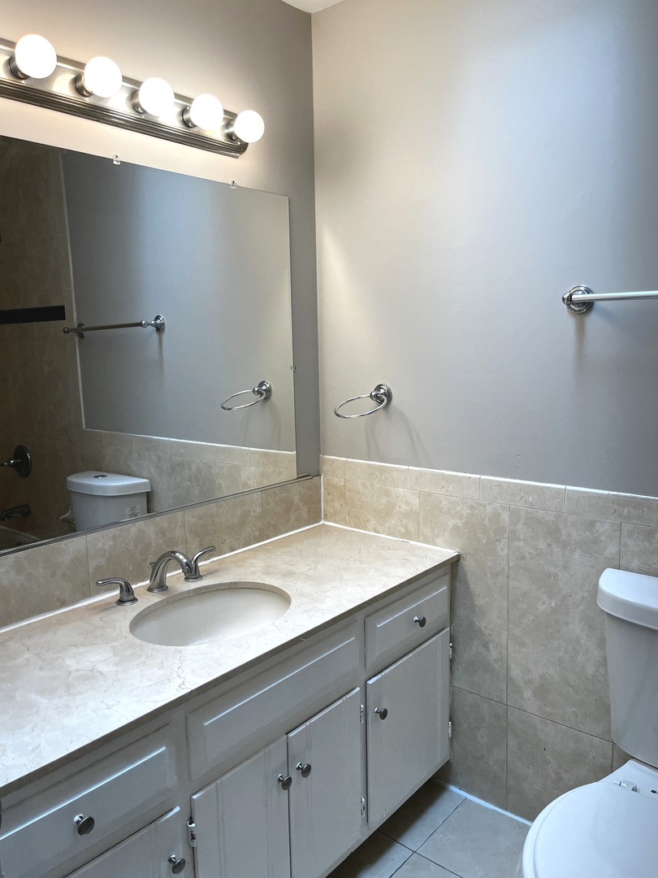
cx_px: 329
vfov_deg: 67.3
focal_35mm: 26
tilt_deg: -8.0
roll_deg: +0.6
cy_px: 439
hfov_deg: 53.1
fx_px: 659
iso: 40
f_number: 1.6
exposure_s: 1/120
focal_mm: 5.1
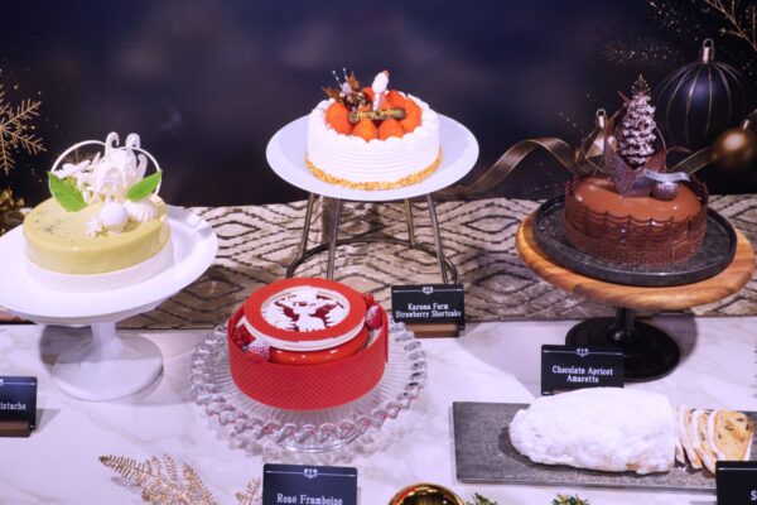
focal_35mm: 34
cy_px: 252
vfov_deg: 38.4
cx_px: 378
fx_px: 725
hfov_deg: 55.1
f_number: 8
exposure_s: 1/25
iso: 250
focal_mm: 23
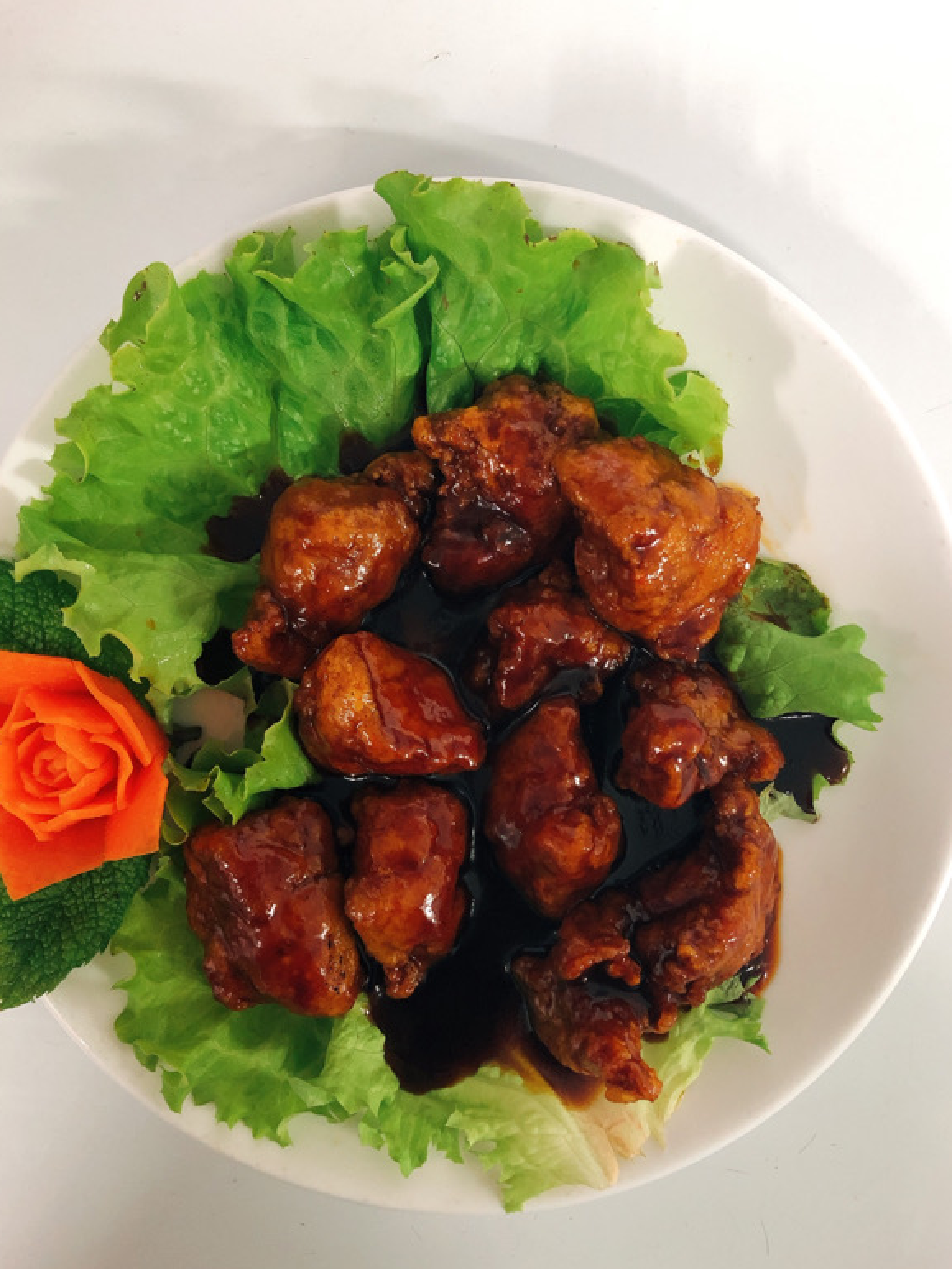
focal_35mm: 29
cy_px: 654
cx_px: 482
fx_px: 1063
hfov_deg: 48.2
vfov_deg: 61.6
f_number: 1.8
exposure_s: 1/13
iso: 100
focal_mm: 3.99
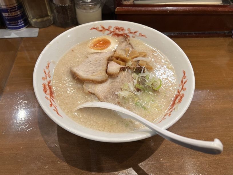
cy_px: 88
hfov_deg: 67.3
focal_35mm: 26
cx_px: 116
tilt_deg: -52.7
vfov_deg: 53.1
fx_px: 175
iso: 100
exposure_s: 1/100
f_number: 1.5
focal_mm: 5.7
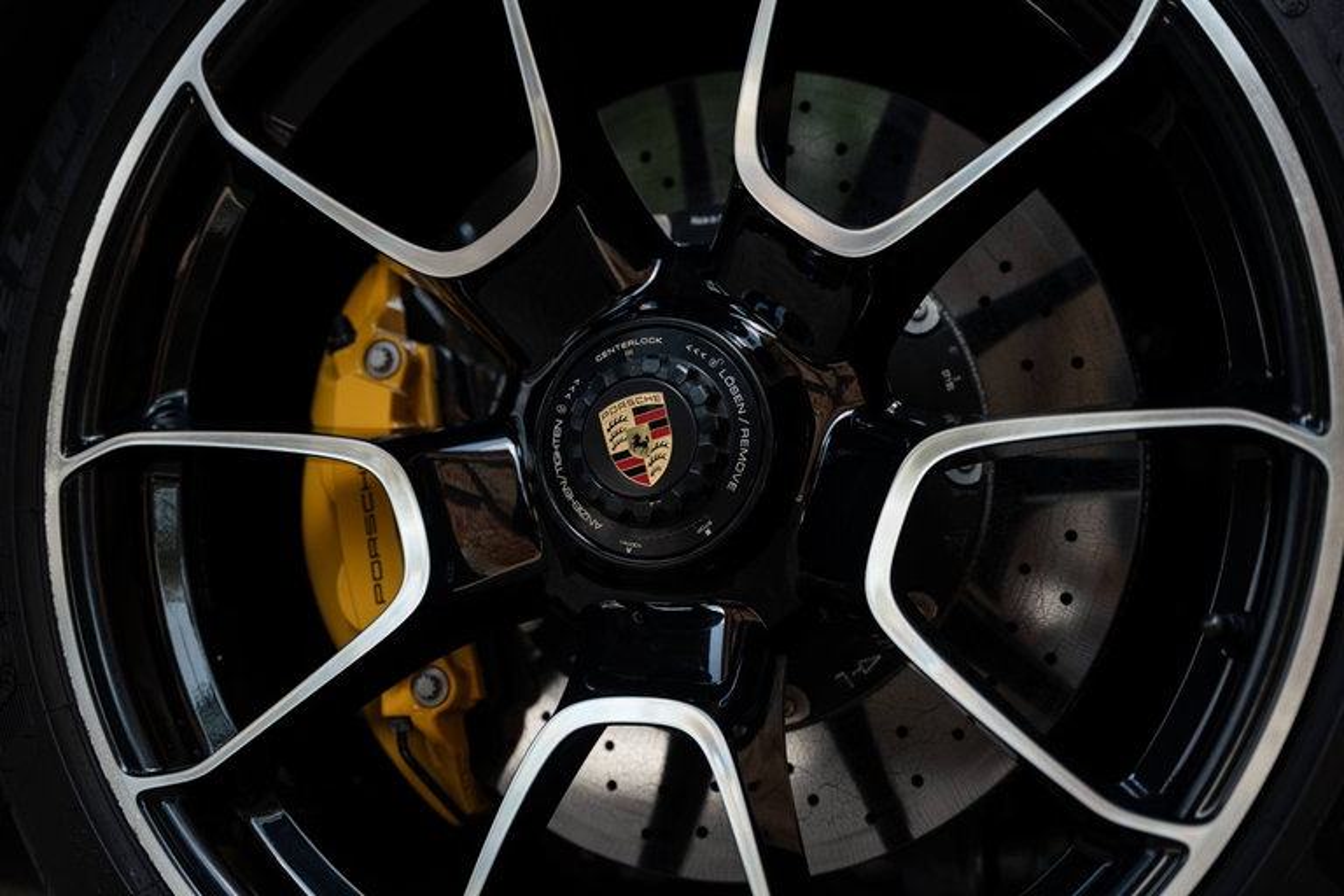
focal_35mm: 52
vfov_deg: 25.8
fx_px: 1952
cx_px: 672
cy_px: 448
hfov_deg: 38.0
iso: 200
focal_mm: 52.3
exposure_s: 1/250
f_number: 2.8
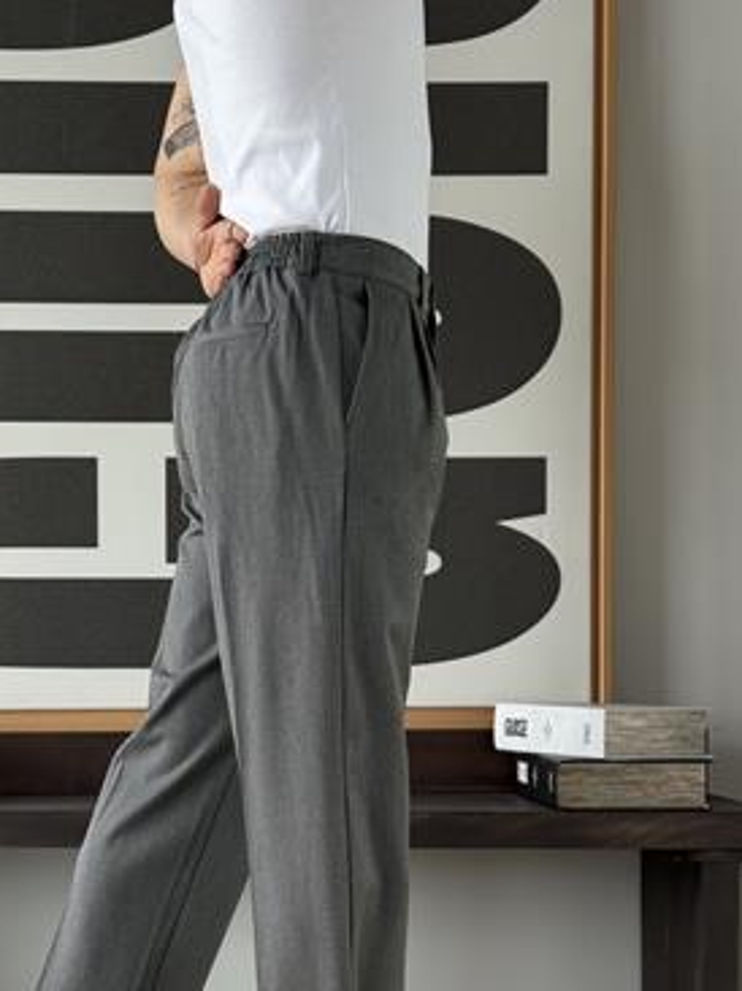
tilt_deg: -1.0
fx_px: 2003
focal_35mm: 70
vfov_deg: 27.5
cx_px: 214
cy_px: 695
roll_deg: -0.1
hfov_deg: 20.9
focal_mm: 6.76
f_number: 1.78
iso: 50
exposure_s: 1/222
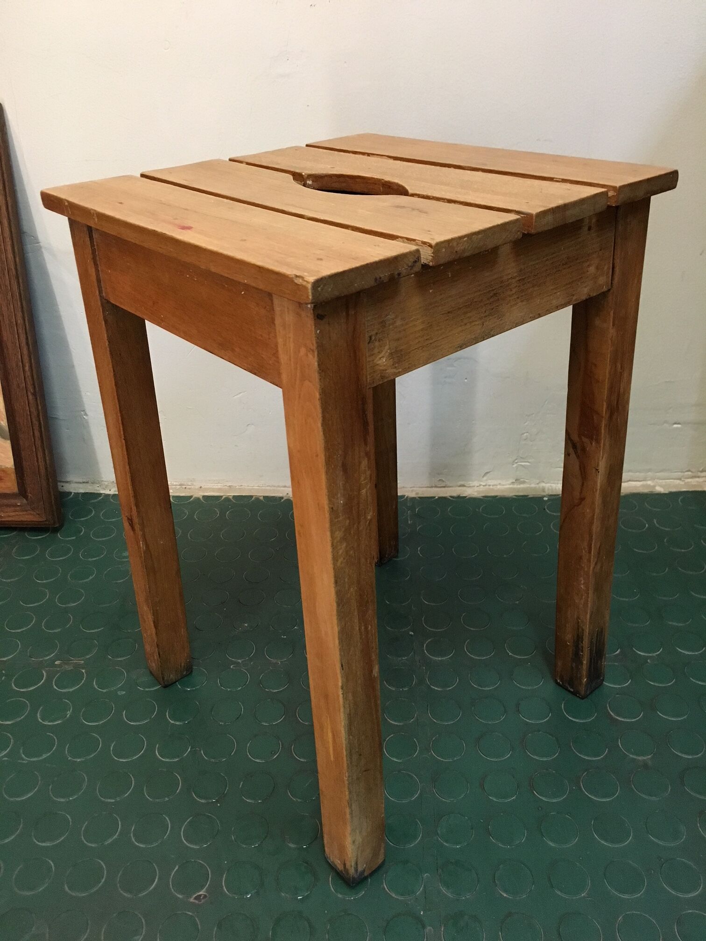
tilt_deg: -31.7
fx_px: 789
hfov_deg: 48.2
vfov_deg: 61.7
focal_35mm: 29
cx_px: 353
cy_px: 470
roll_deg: +1.4
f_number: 2.2
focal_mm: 4.15
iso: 200
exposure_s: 1/25
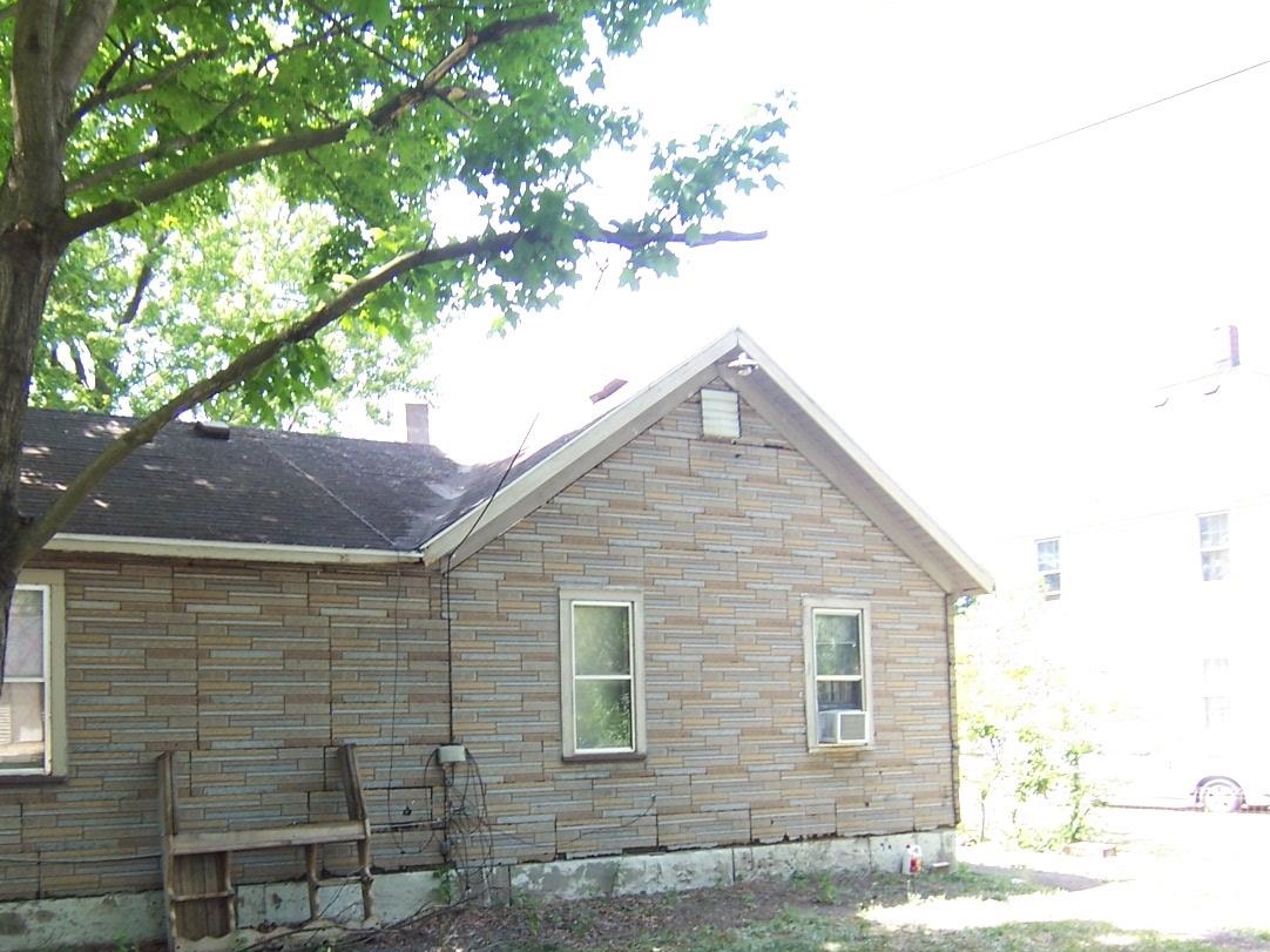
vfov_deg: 42.1
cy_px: 673
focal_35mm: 33
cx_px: 441
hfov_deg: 54.4
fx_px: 1210
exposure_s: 1/60
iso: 64
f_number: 2.8
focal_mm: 3.8
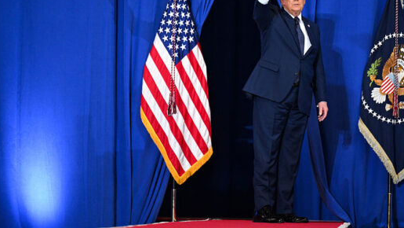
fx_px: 2486
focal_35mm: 232
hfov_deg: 9.3
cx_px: 226
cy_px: 77
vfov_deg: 5.2
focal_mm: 190
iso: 3200
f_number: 2.8
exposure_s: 1/640
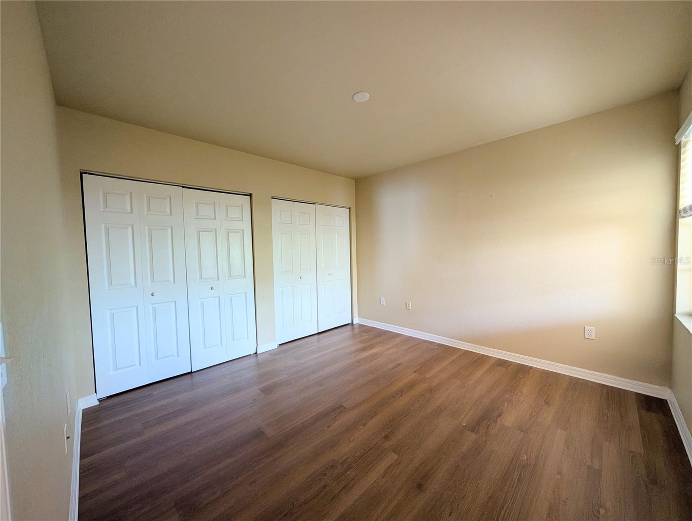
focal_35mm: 12
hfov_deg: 110.5
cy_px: 260
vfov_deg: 94.6
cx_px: 346
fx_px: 240
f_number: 1.7
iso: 217
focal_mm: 2.02
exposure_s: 1/24
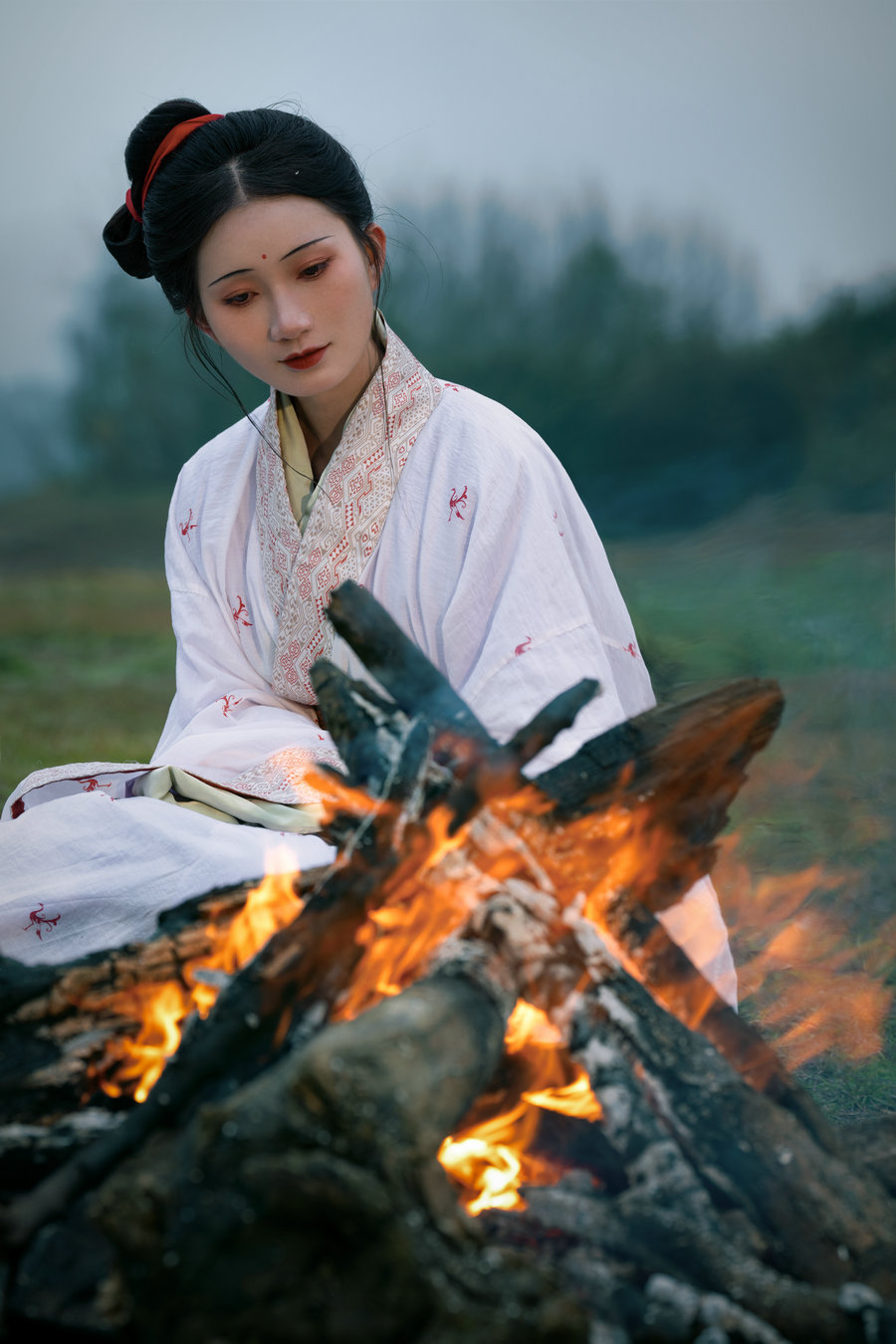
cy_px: 672
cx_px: 448
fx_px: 4256
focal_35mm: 114
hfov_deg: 12.0
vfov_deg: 17.9
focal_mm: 114
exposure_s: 1/125
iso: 100
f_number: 5
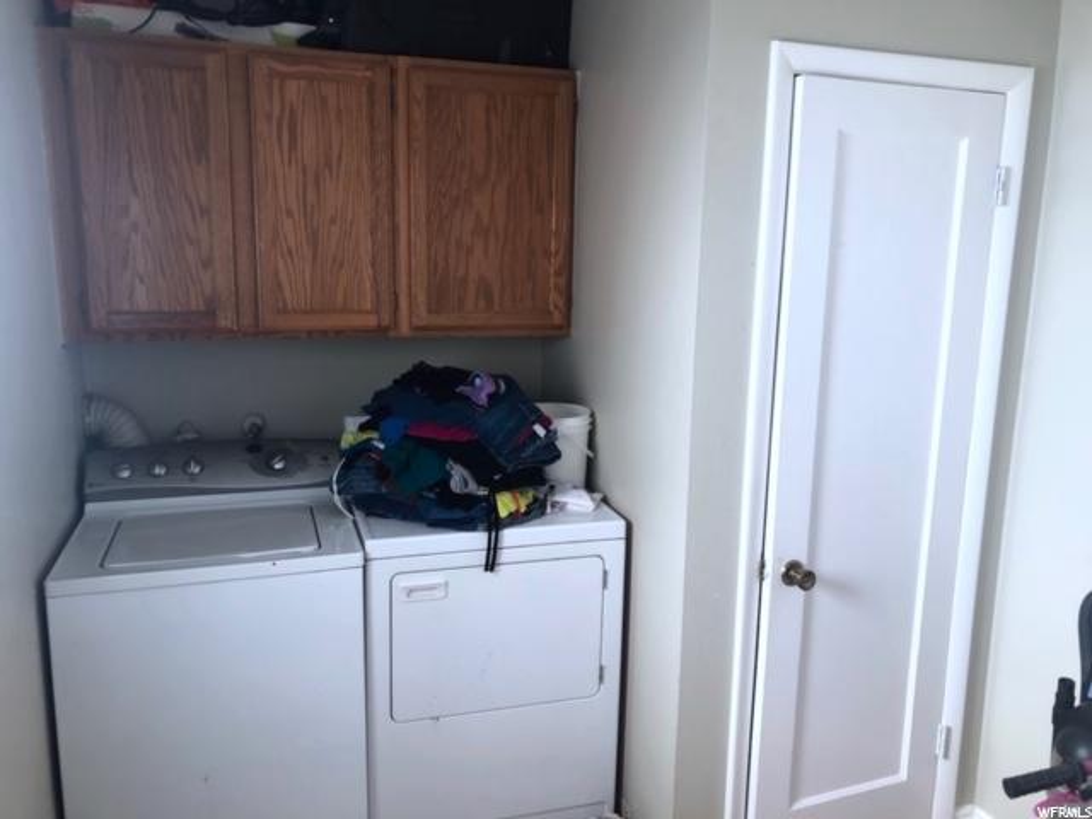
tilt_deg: -10.2
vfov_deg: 49.7
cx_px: 546
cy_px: 410
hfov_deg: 63.4
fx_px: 883
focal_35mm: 28
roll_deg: -1.1
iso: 40
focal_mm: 3.99
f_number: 1.8
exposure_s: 1/24
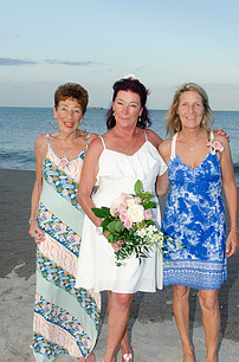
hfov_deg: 25.3
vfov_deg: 37.6
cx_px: 138
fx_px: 531
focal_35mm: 53
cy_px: 187
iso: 200
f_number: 7.1
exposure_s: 1/250
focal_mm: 24
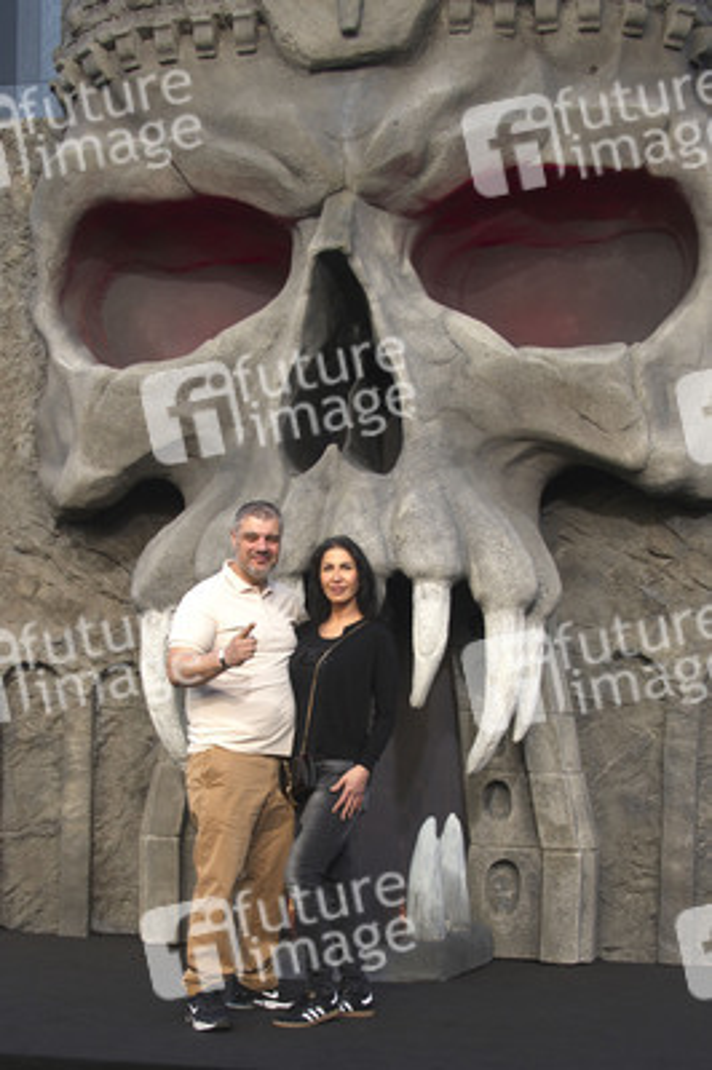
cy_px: 535
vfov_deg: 53.2
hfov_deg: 36.8
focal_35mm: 36
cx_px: 356
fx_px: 1070
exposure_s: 1/250
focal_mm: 36
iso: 320
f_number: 6.3
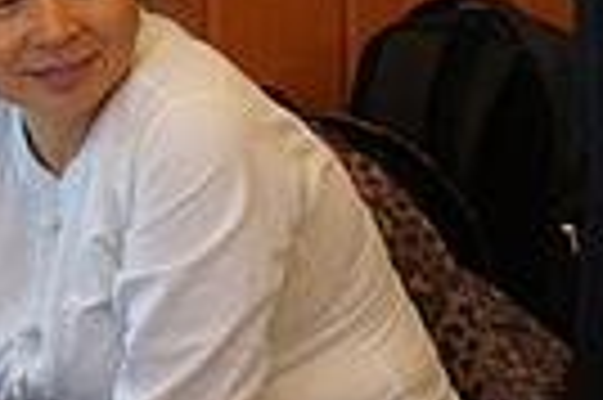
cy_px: -312
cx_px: 810
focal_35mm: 235
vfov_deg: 5.7
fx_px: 3931
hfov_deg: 8.6
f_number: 4
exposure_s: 1/160
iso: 1000
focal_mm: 30
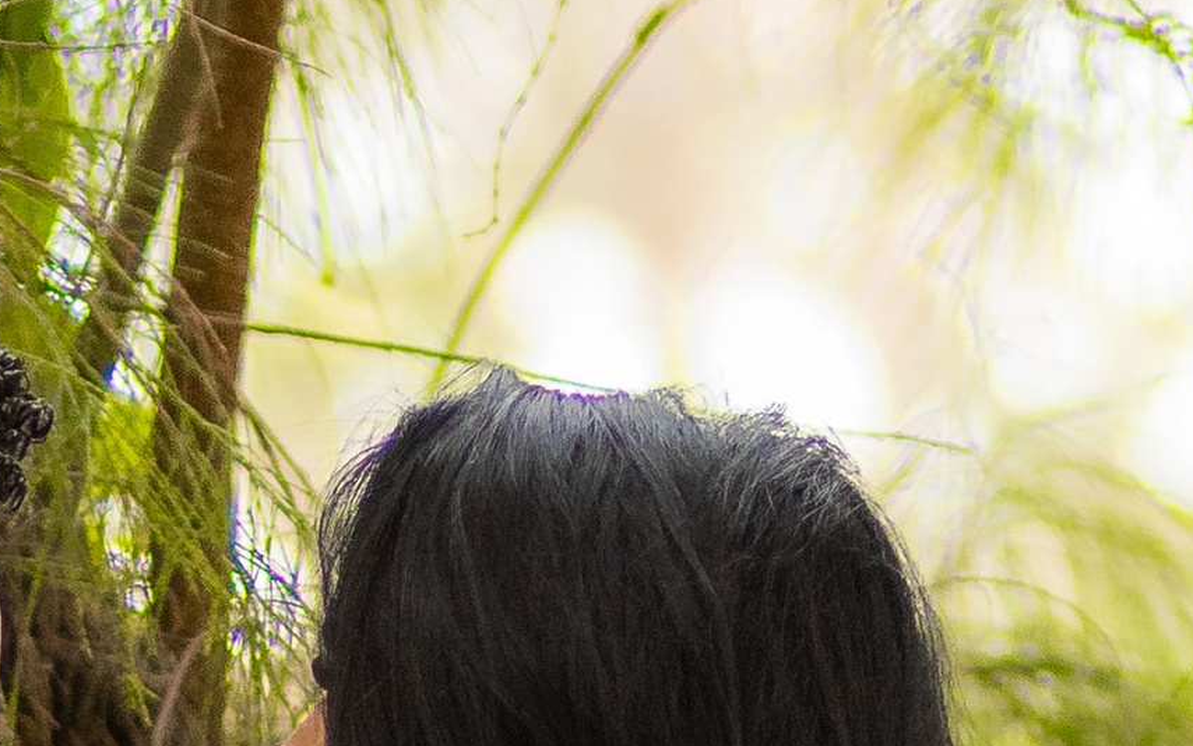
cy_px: 1108
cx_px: 91
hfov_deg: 3.6
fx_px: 18990
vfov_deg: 2.2
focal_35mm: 584
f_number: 1.8
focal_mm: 85
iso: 800
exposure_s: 1/320
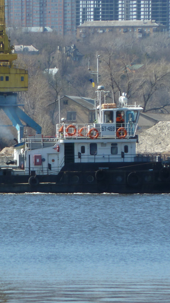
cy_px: 152
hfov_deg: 2.5
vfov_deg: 4.4
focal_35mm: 488
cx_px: 34
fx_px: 3909
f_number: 4.9
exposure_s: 1/250
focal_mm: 49.2
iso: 80
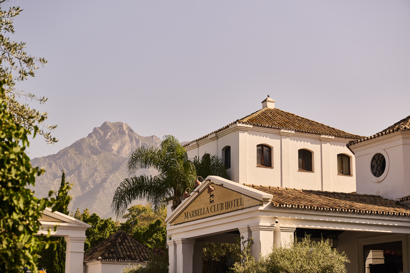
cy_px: 136
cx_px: 205
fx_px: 797
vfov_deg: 19.5
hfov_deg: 28.8
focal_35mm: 70
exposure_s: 1/800
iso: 100
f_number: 5
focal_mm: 70
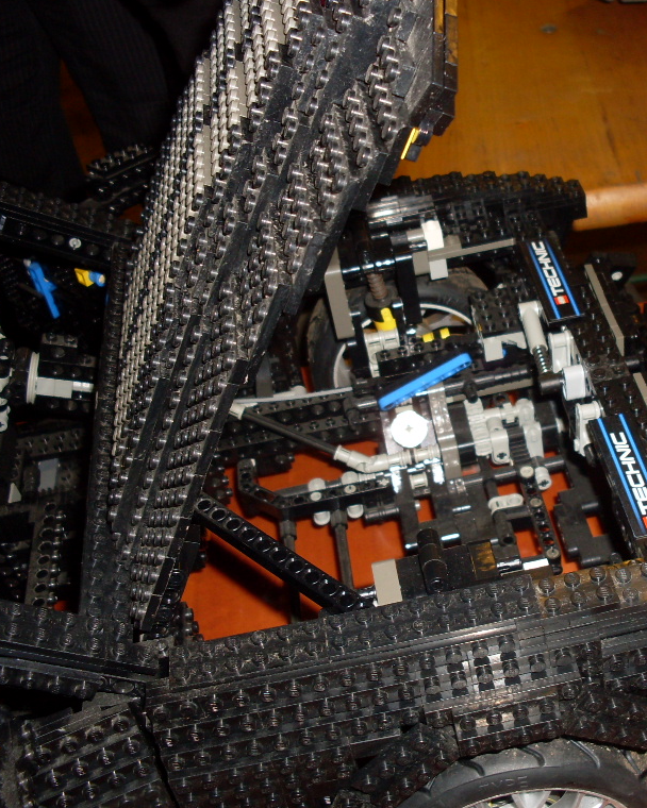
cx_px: 461
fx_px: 1197
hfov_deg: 29.9
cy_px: 401
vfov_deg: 37.3
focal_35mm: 50
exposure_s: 1/45
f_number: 2.8
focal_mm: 6.3
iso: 100
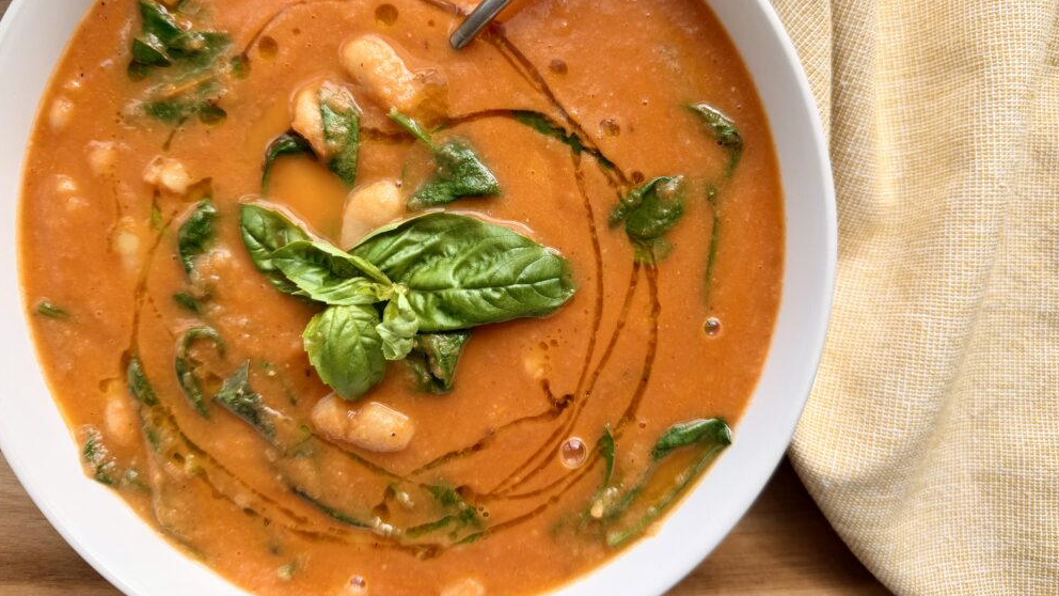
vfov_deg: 42.6
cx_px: 518
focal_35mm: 27
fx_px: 758
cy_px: 228
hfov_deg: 69.9
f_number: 1.78
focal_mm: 6.76
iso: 80
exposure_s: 1/571
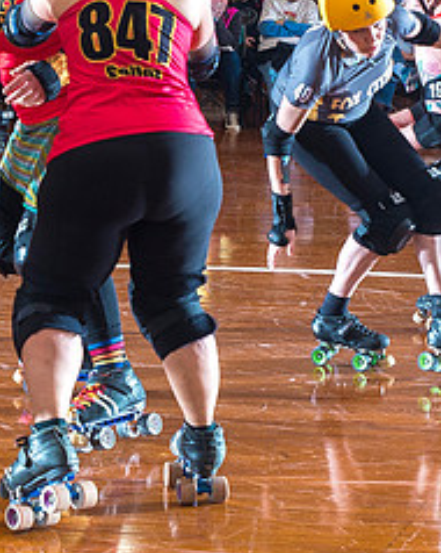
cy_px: 165
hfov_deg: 13.4
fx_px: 1879
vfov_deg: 16.7
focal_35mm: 115
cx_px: 214
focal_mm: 42
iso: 800
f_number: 5.6
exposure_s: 1/160
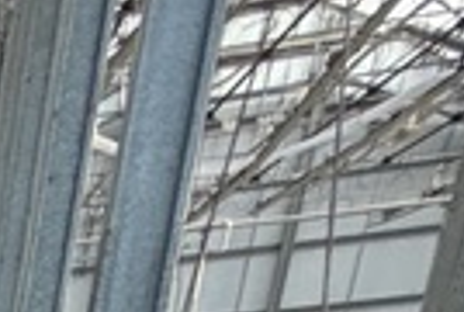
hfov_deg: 12.3
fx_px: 1434
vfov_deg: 8.1
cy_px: 1203
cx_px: -796
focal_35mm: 111
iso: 50
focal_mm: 2.22
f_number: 2.2
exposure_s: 1/510
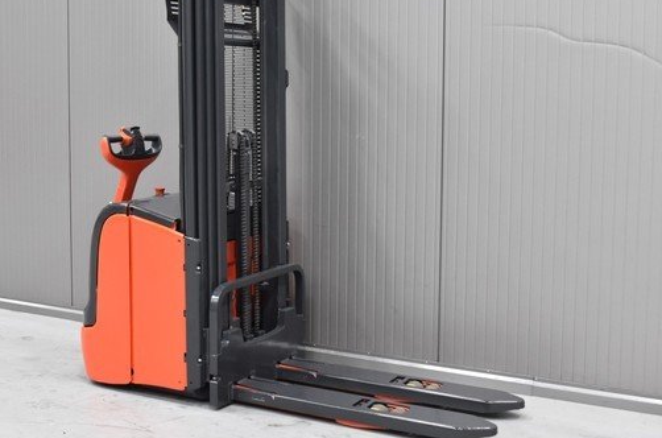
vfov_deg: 26.0
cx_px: 252
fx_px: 947
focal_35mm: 52
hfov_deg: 38.3
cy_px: 177
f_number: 6.3
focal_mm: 27
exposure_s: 1/25
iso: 1600
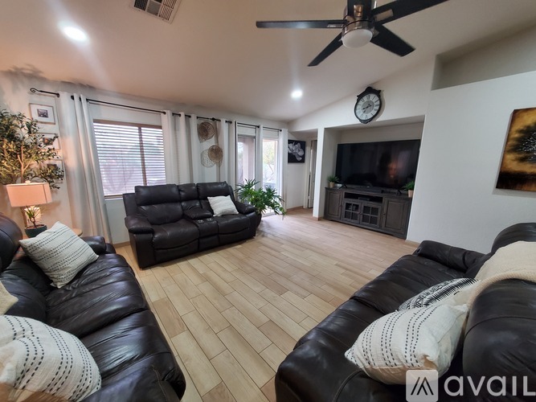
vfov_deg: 89.9
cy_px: 201
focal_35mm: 13
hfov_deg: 106.2
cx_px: 268
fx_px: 201
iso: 500
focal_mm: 1.8
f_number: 2.2
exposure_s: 1/40
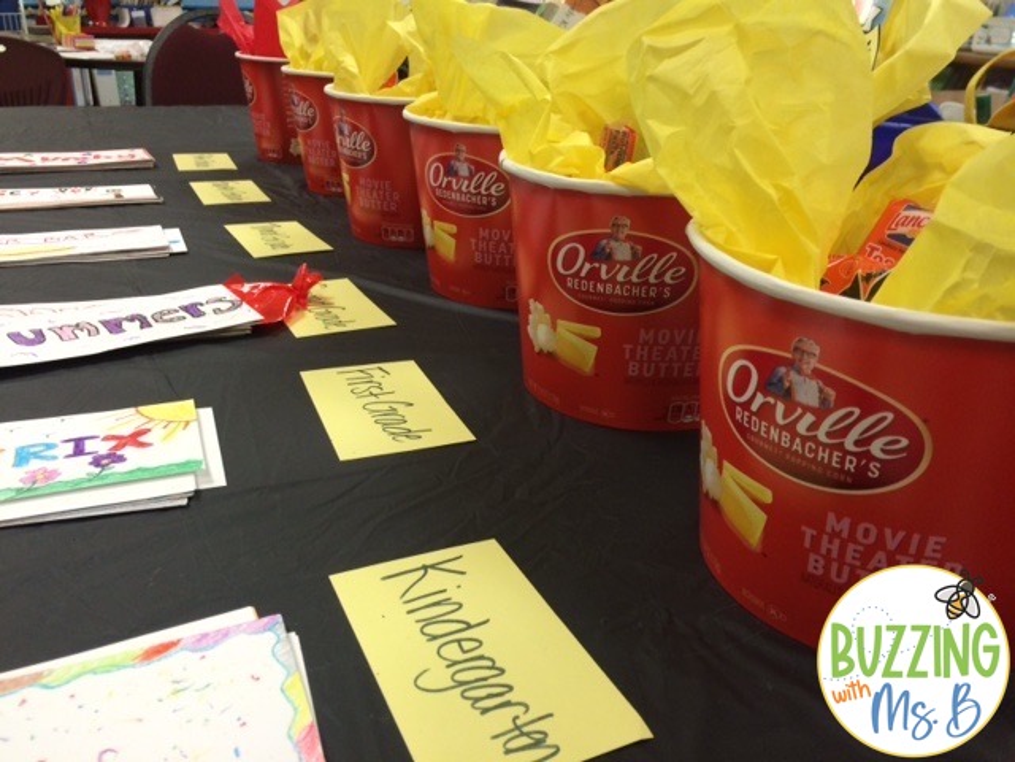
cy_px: 381
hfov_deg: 61.7
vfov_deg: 48.2
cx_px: 508
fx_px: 850
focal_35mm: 29
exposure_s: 1/30
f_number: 2.2
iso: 100
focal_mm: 4.15
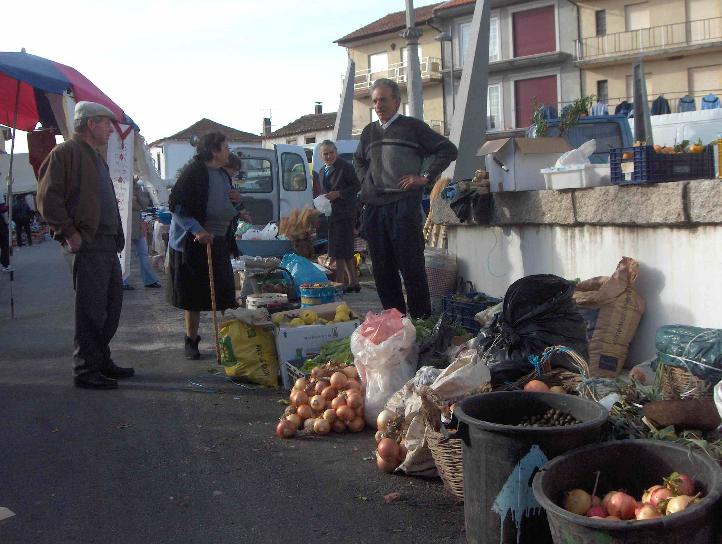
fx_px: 815
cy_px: 272
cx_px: 361
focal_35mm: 39
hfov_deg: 47.8
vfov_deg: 36.9
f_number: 4.8
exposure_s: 1/532
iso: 100
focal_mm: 8
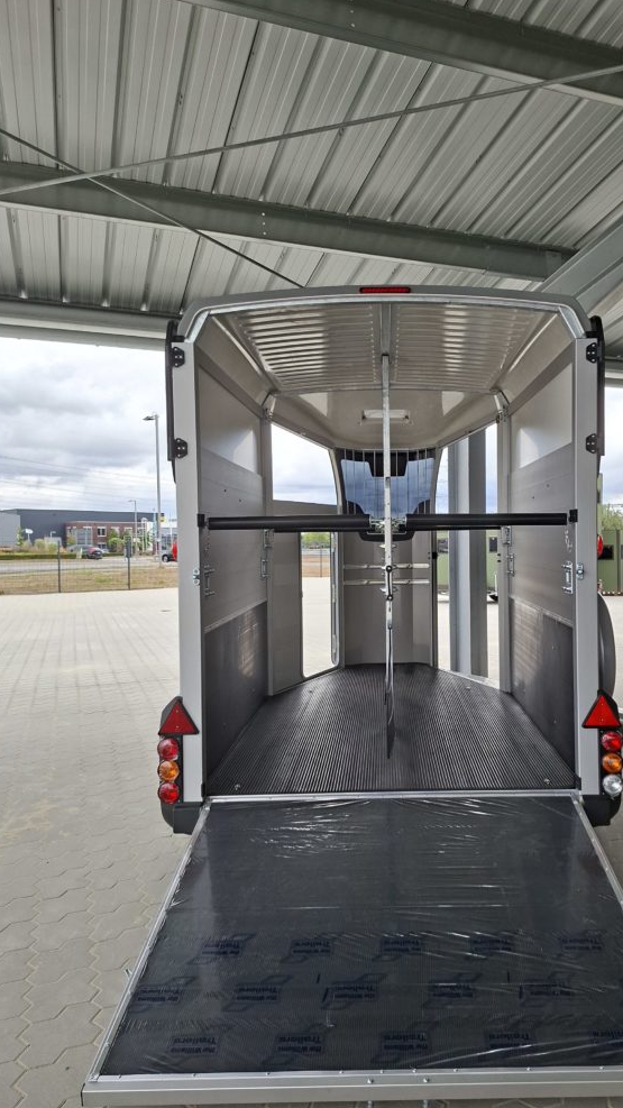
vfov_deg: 71.9
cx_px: 400
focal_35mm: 26
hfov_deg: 43.9
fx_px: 764
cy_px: 561
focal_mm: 5.54
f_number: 1.8
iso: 50
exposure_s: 1/640
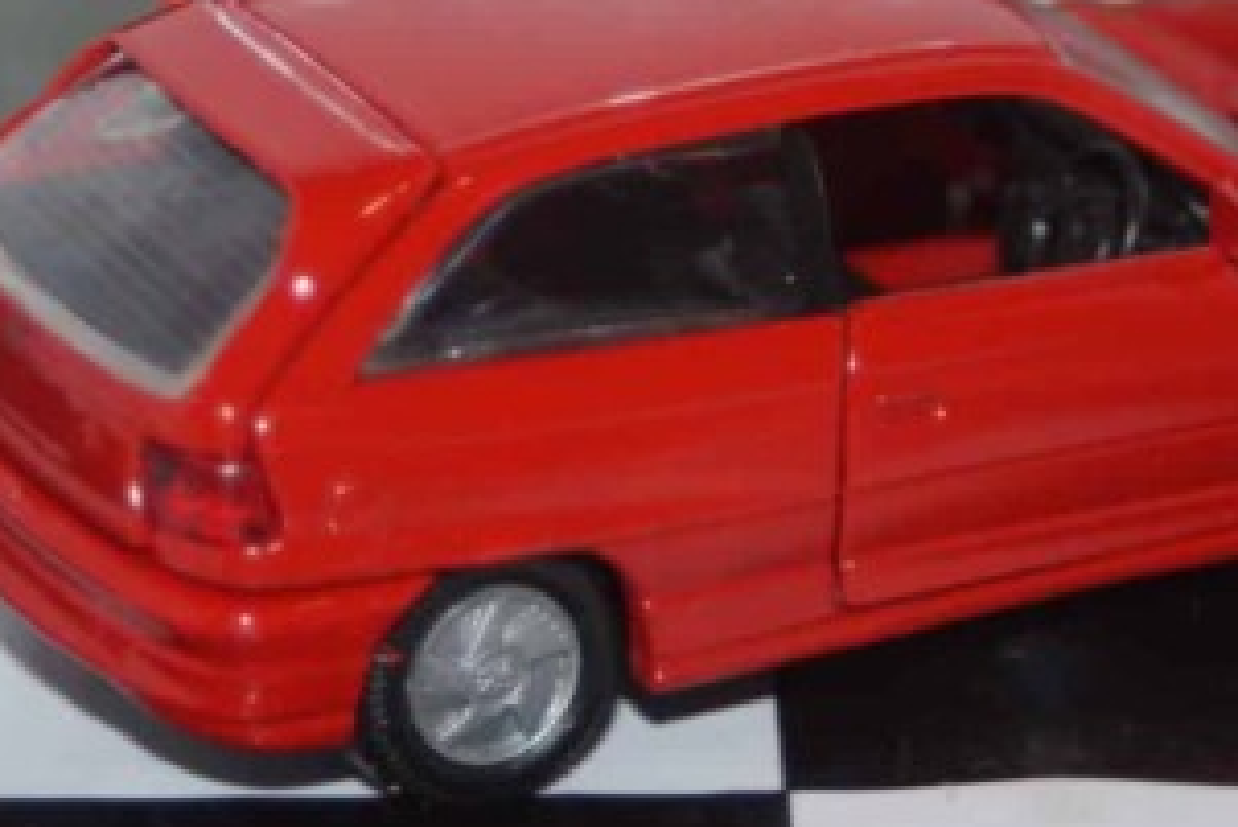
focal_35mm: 239
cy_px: 230
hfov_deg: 8.6
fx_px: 8223
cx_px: 633
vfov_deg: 5.8
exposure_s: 1/60
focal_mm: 80
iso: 200
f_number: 5.6
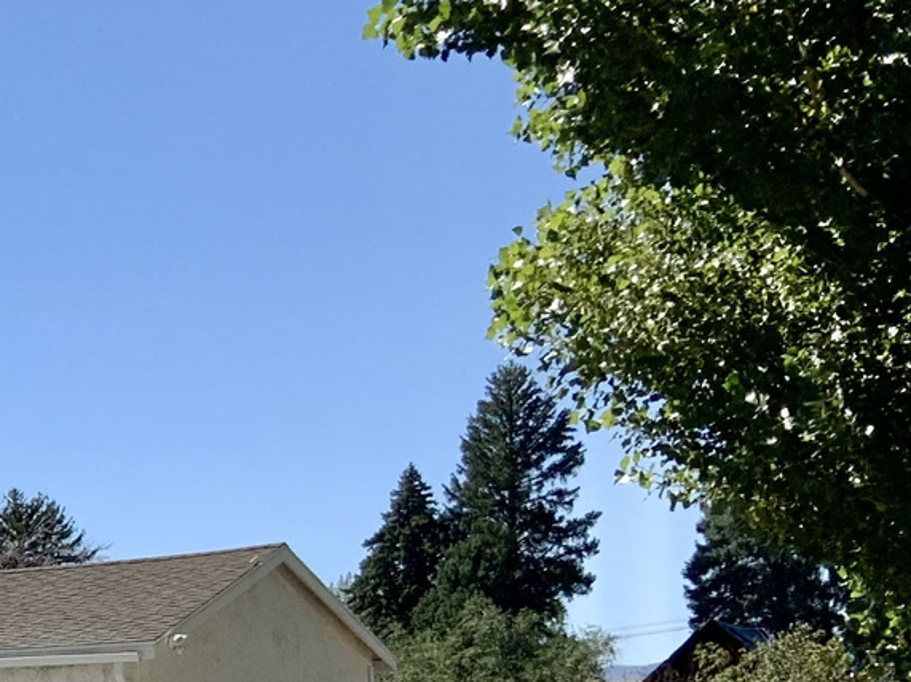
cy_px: 806
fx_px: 2736
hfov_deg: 16.3
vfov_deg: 13.8
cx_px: -661
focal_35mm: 104
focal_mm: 3
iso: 16
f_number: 1.8
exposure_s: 1/2320
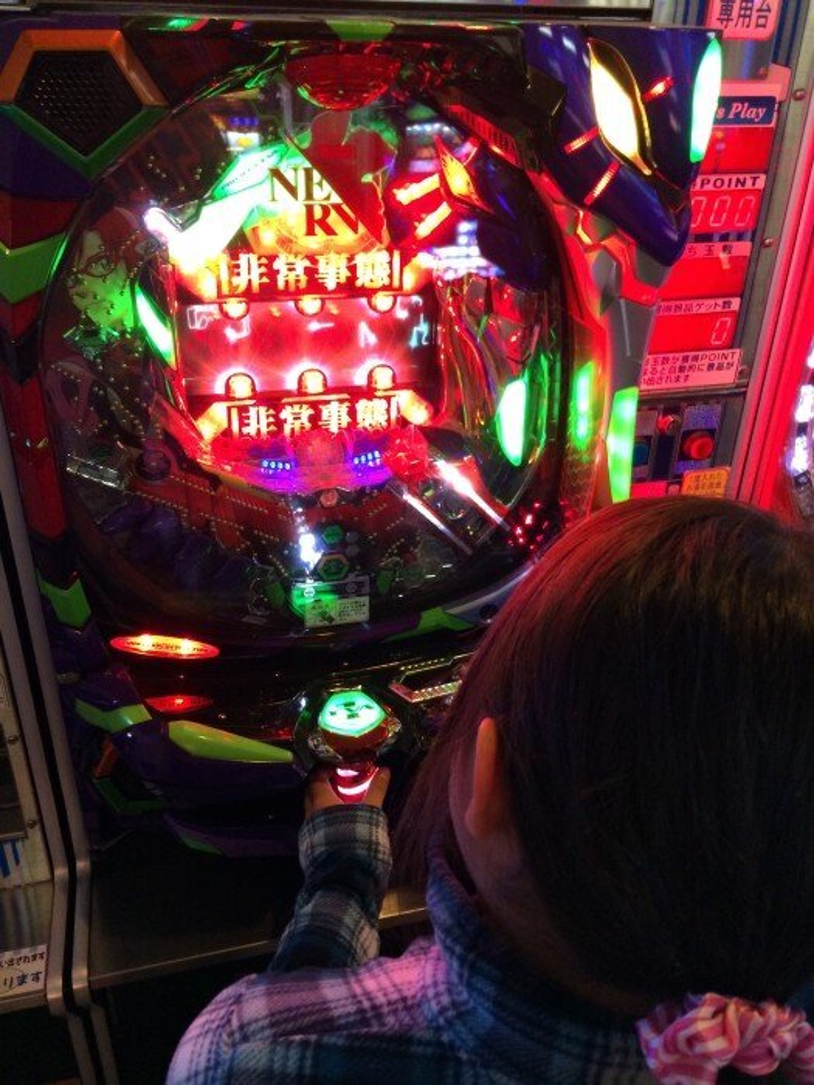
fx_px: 941
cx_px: 407
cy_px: 542
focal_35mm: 30
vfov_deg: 60.0
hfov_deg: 46.8
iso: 200
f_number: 2.2
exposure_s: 1/30
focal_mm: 4.12
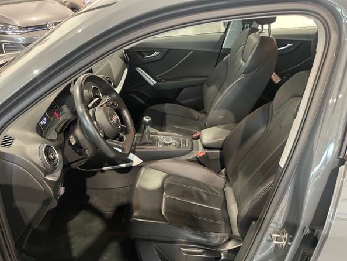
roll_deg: +1.5
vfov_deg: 49.7
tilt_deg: -32.3
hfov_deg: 63.4
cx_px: 165
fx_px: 281
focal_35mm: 28
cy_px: 139
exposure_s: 1/25
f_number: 1.6
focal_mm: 4.2
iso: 500
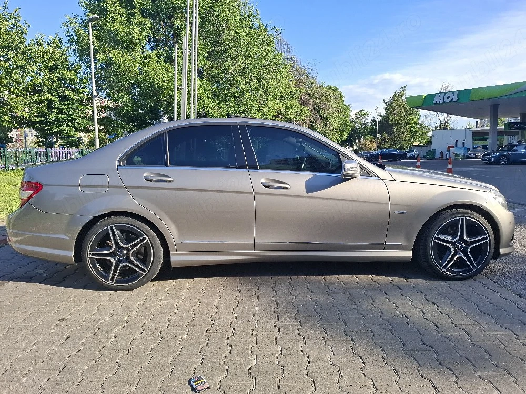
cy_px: 197
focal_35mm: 23
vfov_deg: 58.9
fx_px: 349
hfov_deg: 73.9
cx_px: 263
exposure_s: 1/1000
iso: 50
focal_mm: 5.54
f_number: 1.8
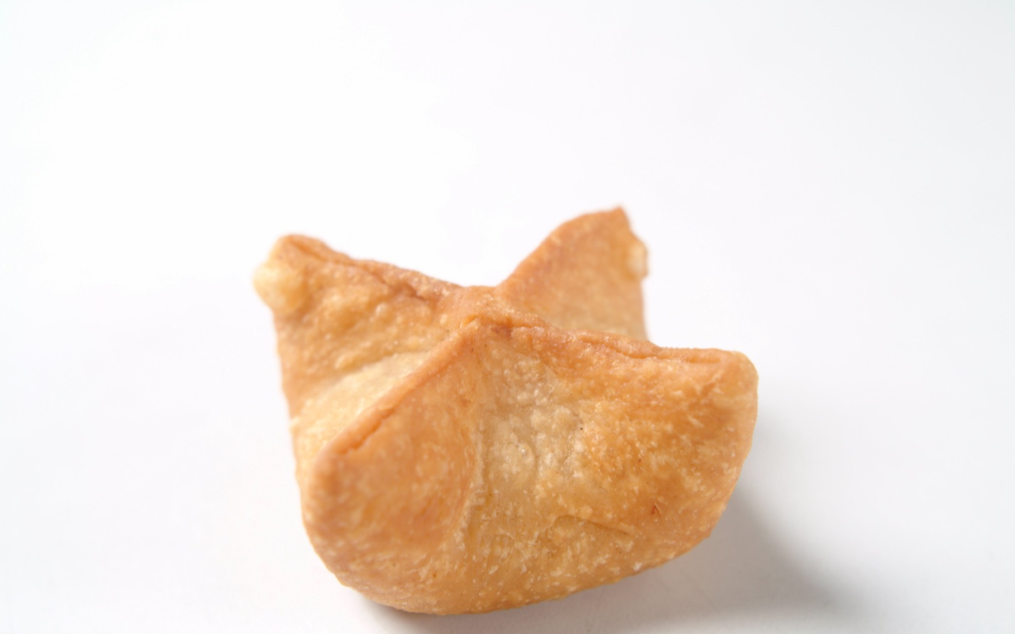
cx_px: 508
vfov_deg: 34.4
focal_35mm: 37
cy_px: 324
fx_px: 1024
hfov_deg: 52.7
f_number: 5.6
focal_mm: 24
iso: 100
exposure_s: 1/125
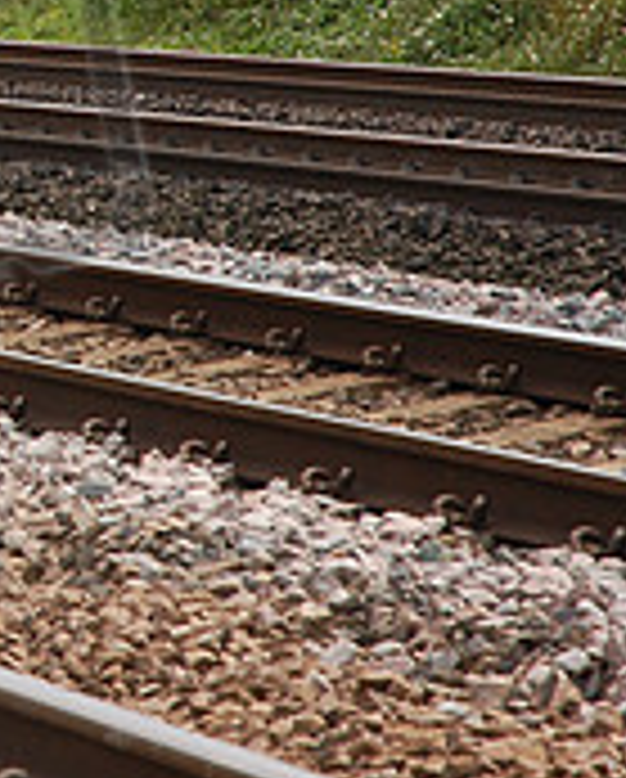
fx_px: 6745
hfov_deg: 5.2
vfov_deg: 6.6
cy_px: -40
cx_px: -500
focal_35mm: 292
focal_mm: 62
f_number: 4.5
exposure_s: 1/1000
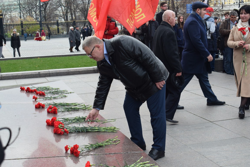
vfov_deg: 23.8
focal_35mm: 57
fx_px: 396
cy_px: 84
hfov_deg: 35.1
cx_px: 125
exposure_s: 1/200
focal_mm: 38
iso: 400
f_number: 7.1
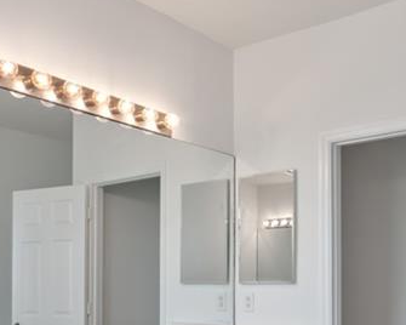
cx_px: 252
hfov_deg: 42.6
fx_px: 517
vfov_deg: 32.3
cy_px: 320
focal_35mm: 43
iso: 200
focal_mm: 10
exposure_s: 1/5
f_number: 8
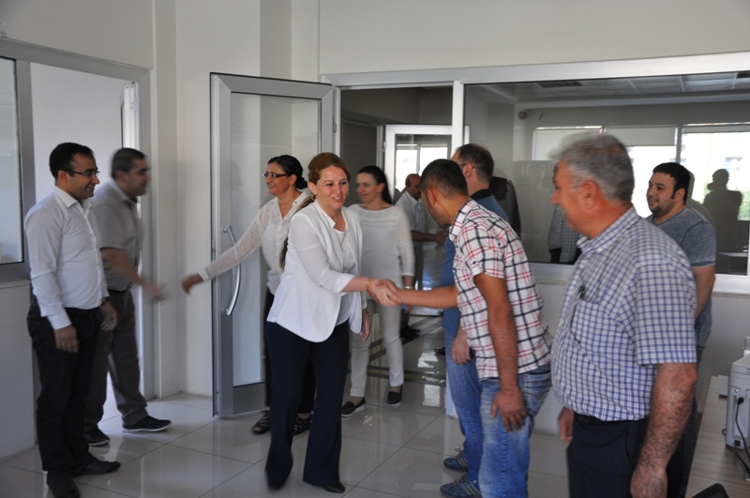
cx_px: 375
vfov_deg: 36.8
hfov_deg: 53.2
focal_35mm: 36
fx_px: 749
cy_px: 249
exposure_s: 1/25
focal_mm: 24
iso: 400
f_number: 5
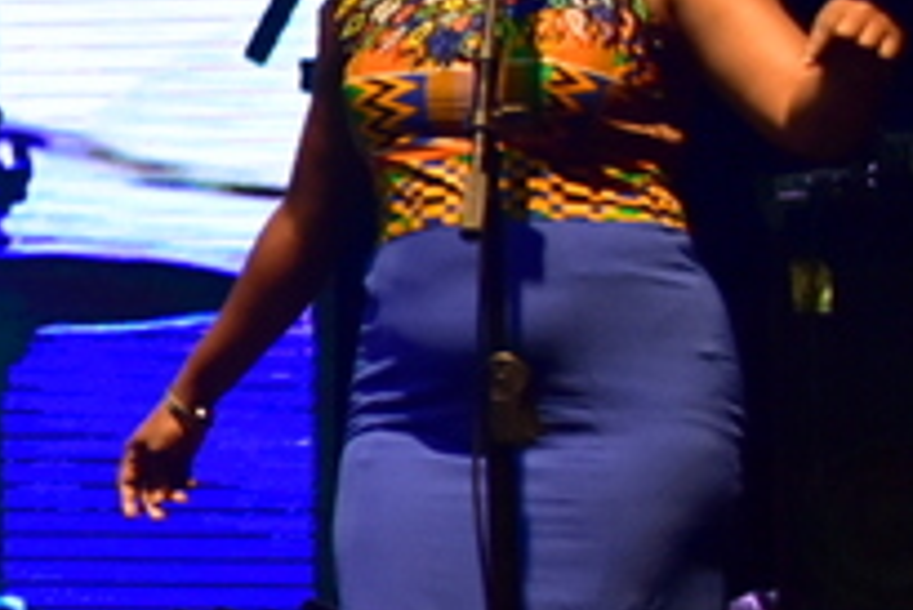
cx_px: -1229
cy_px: 334
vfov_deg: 5.9
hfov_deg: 8.1
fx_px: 5938
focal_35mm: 234
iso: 3200
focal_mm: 48
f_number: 4.2
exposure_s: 1/500
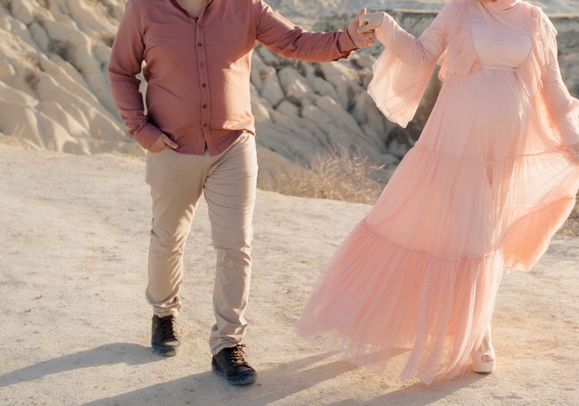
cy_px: 81
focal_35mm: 60
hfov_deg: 31.8
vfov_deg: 23.1
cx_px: 482
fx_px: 981
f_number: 3.2
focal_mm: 31
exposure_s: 1/800
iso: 100
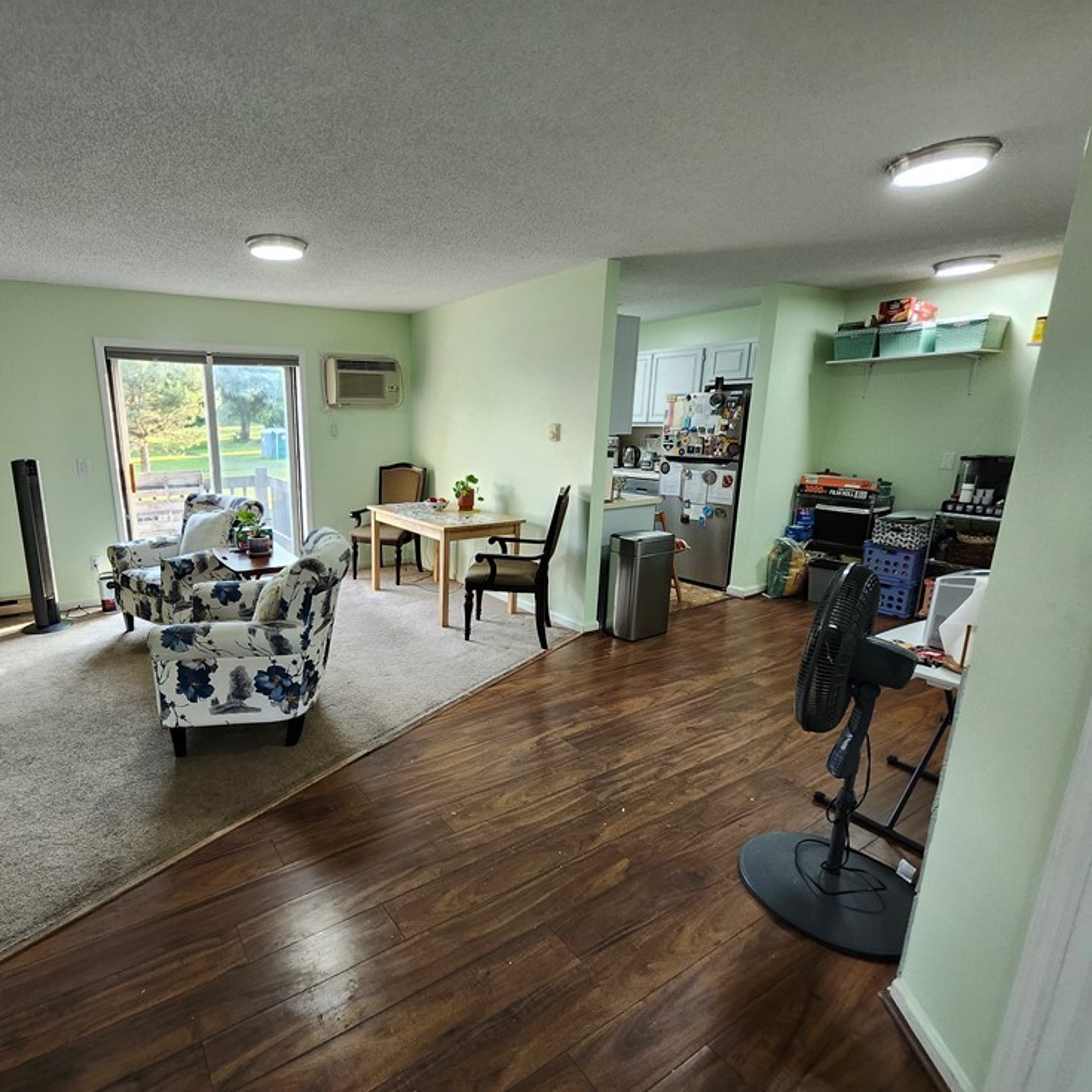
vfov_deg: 87.4
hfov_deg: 85.7
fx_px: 571
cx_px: 410
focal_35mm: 16
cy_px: 565
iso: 200
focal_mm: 1.74
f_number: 2.2
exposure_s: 1/60
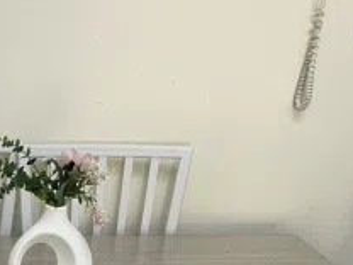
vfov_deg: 17.3
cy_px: 348
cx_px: 20
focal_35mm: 80
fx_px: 816
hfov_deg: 23.6
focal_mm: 5.7
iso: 100
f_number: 1.5
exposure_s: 1/50
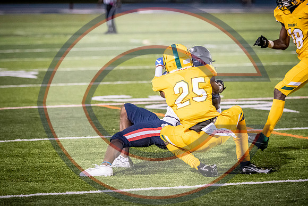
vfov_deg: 6.5
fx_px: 1797
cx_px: 154
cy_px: 103
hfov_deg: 9.8
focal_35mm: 210
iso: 8000
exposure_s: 1/2000
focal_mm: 140
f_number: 2.8
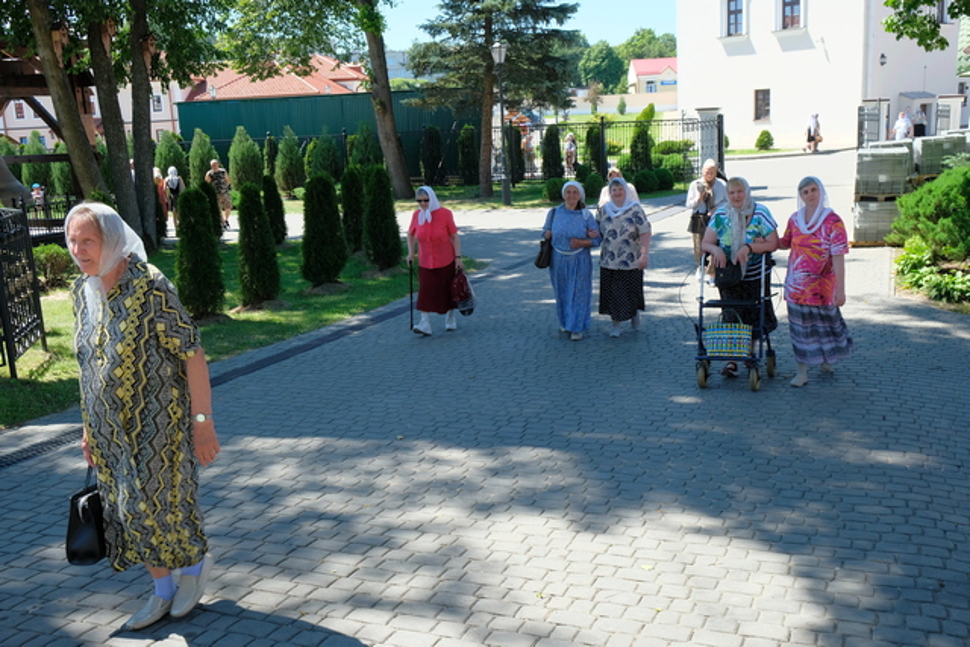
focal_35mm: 35
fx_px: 943
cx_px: 485
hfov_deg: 54.4
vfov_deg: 37.9
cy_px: 324
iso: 400
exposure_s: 1/170
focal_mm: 23.3
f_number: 8
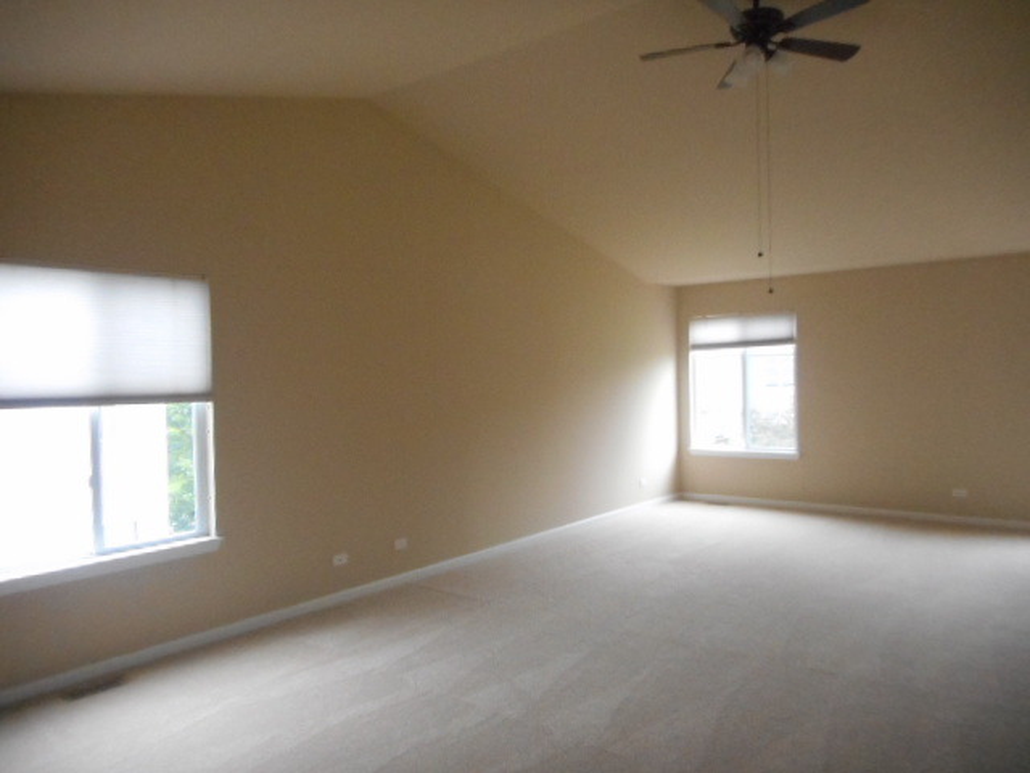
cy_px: 386
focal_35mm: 25
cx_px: 515
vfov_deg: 54.9
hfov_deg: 69.4
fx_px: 744
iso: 800
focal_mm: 4.5
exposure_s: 1/125
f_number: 3.7
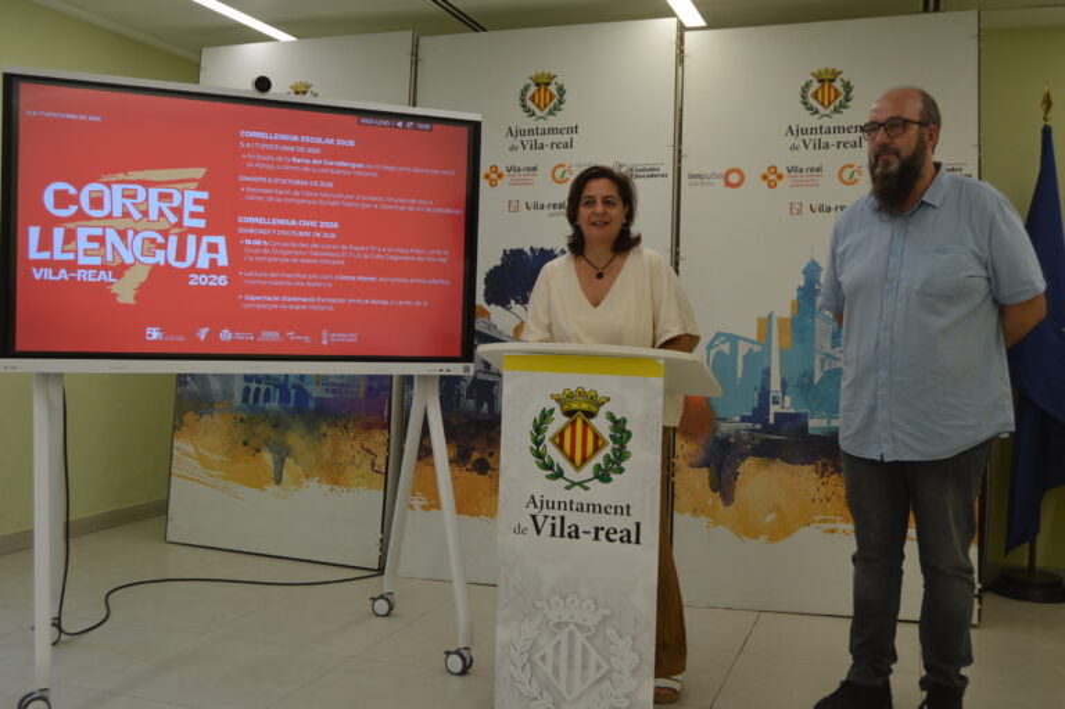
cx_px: 532
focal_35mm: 36
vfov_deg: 36.8
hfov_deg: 53.2
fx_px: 1064
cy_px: 354
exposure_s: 1/100
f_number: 5
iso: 400
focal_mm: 24
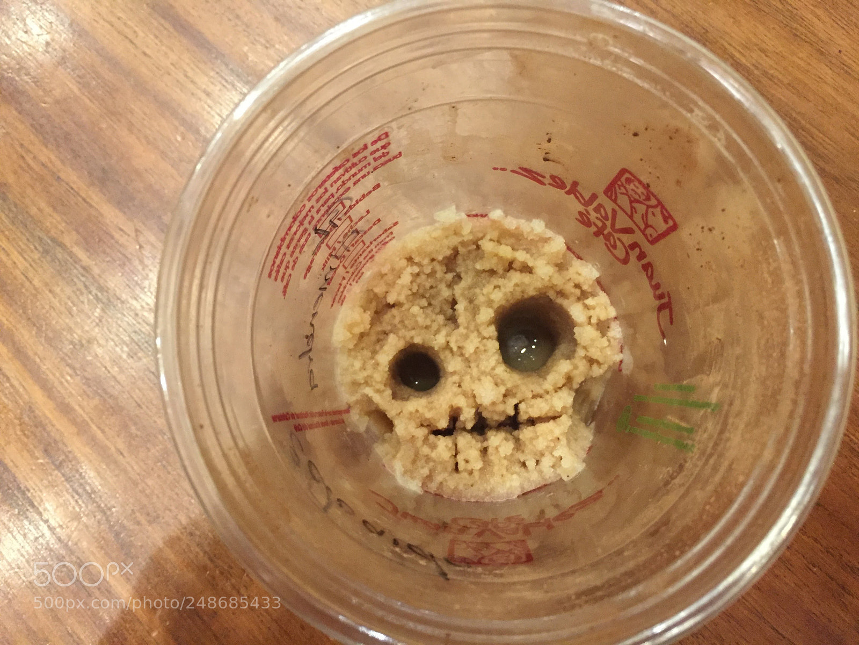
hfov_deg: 61.7
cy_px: 322
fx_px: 720
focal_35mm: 29
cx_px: 430
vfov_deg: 48.2
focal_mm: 4.15
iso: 250
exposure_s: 1/20
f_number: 2.2
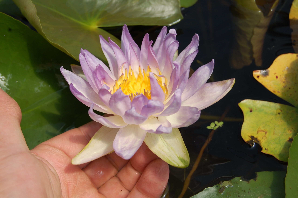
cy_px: 99
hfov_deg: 29.9
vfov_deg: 20.1
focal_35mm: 68
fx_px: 558
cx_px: 149
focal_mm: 45
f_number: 10
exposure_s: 1/400
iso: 200
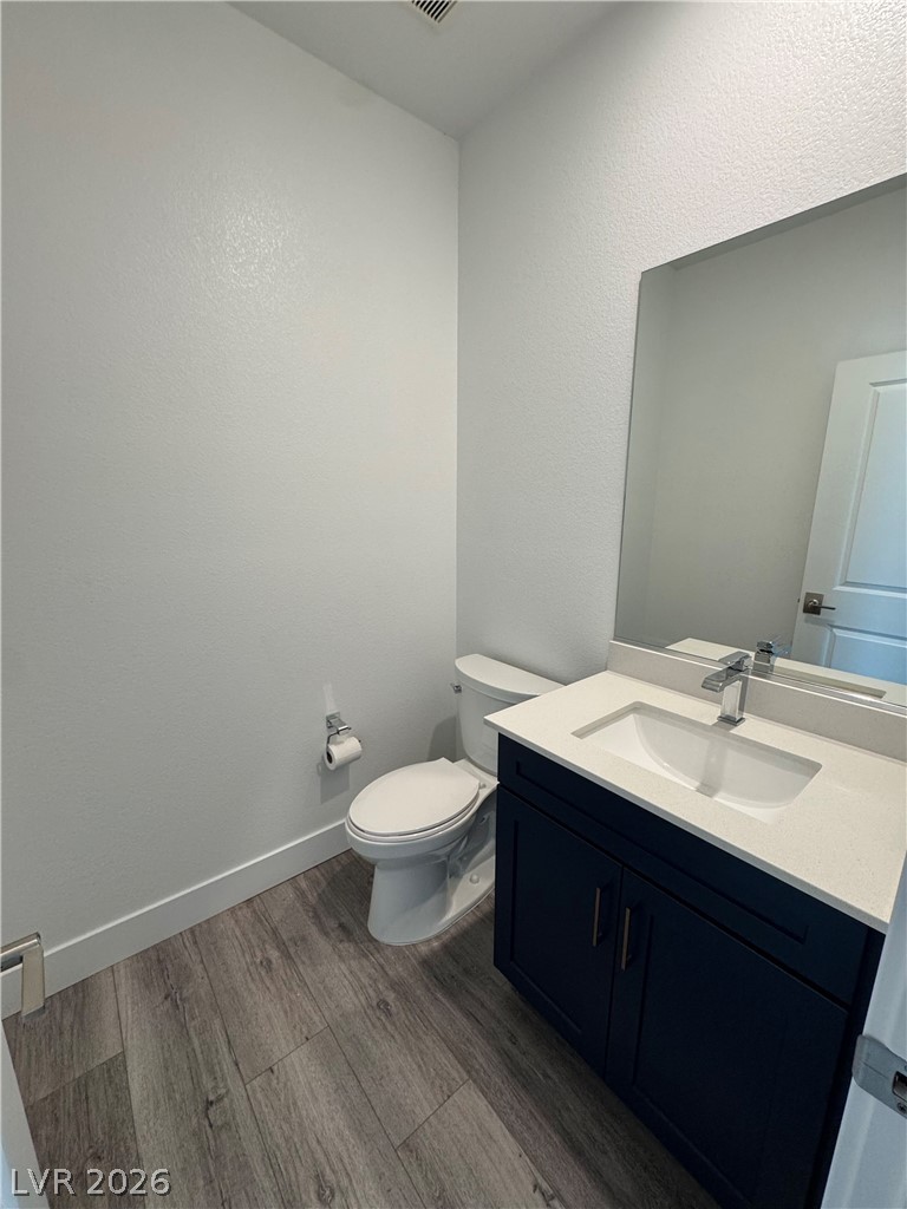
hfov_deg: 85.7
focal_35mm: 14
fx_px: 489
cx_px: 454
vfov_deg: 102.1
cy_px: 604
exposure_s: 1/120
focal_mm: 2.22
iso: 250
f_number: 2.2
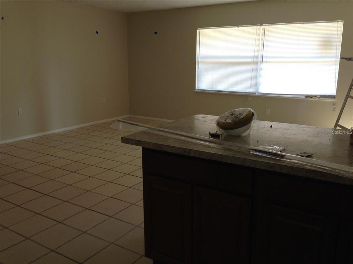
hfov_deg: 55.4
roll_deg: +0.9
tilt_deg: -10.7
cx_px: 176
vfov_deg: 42.9
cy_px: 132
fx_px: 337
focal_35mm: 33
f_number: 2.4
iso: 50
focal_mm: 4.12
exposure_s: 1/40
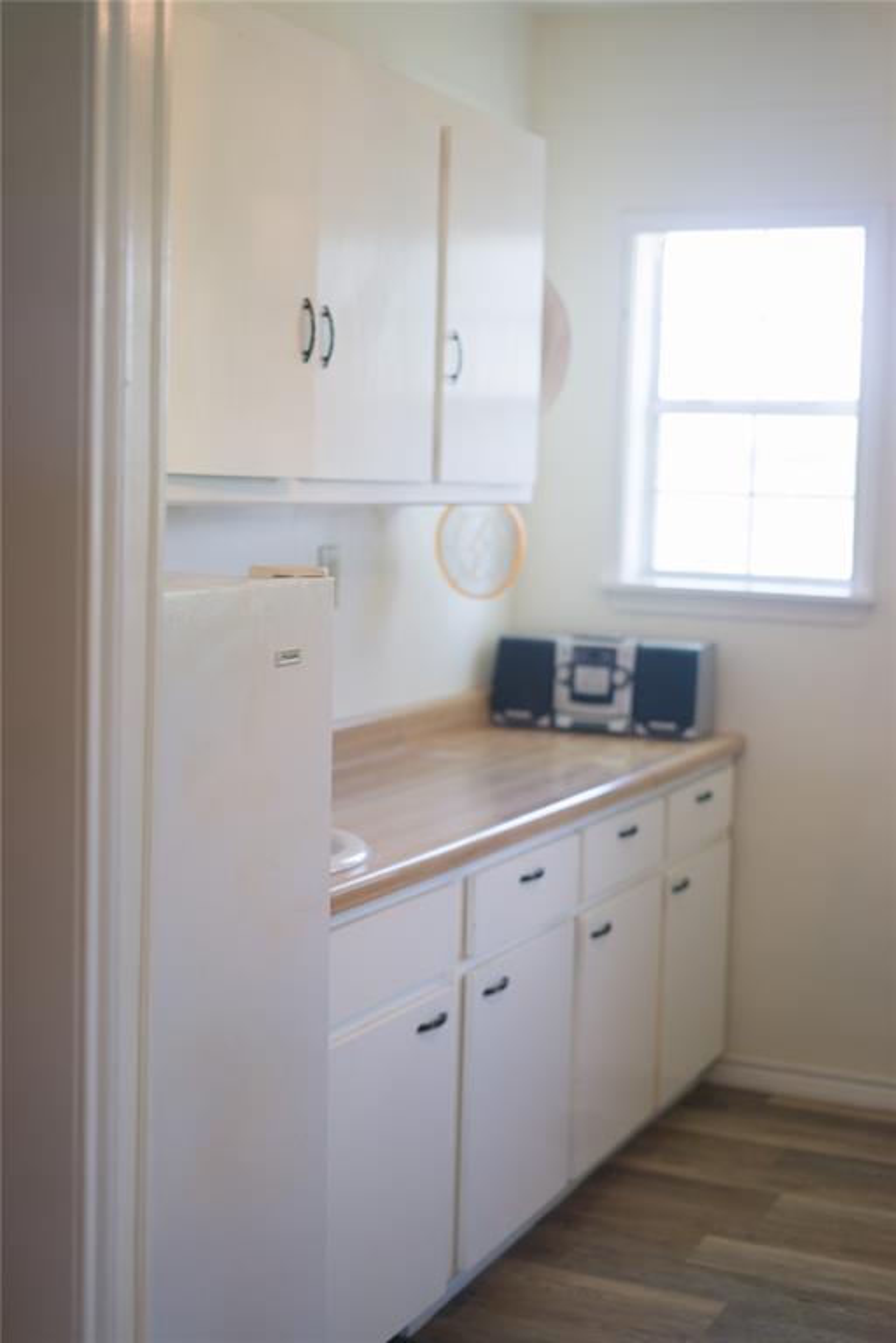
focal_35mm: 50
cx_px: 448
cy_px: 672
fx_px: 1867
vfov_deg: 39.6
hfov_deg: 27.0
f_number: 2
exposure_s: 1/60
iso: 400
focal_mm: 50
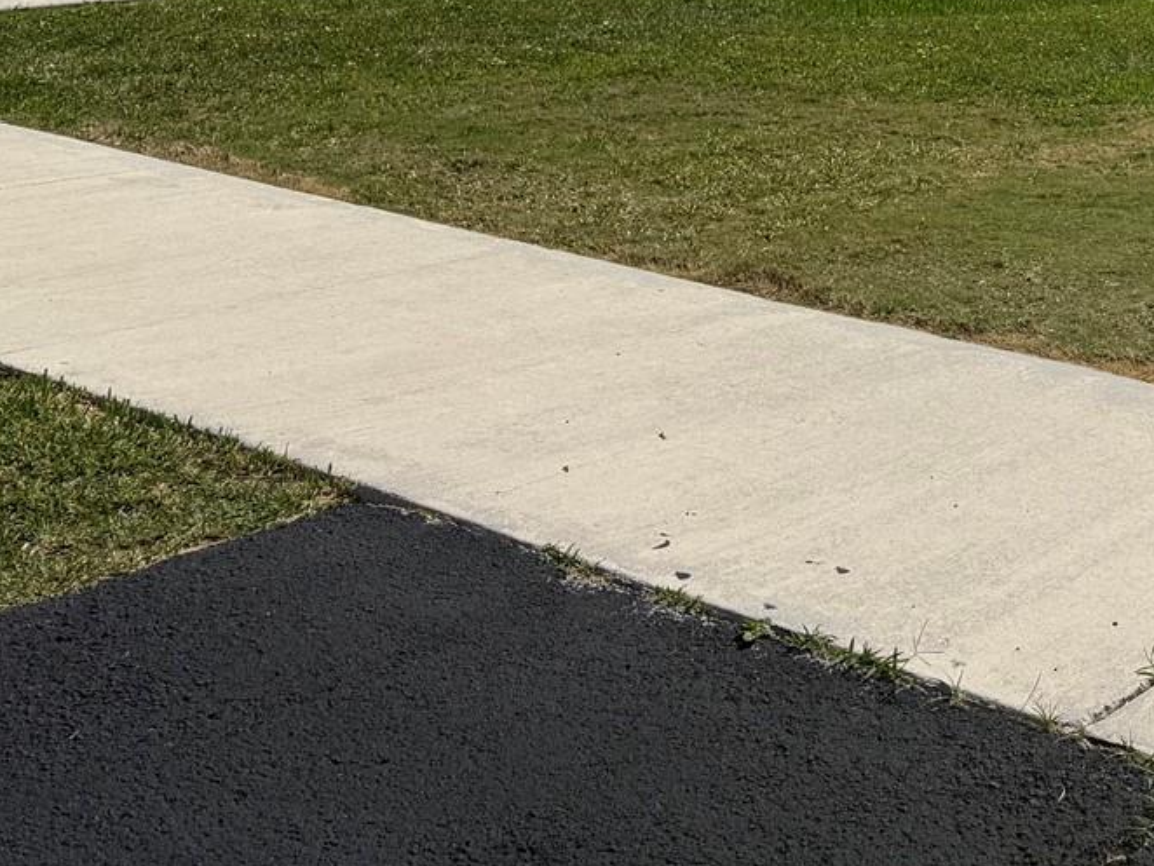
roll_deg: -3.3
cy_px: -89
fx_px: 1934
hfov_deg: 29.0
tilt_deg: -2.5
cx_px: 1363
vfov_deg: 23.7
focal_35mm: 58
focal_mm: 6.76
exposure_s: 1/8130
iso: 80
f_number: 1.78
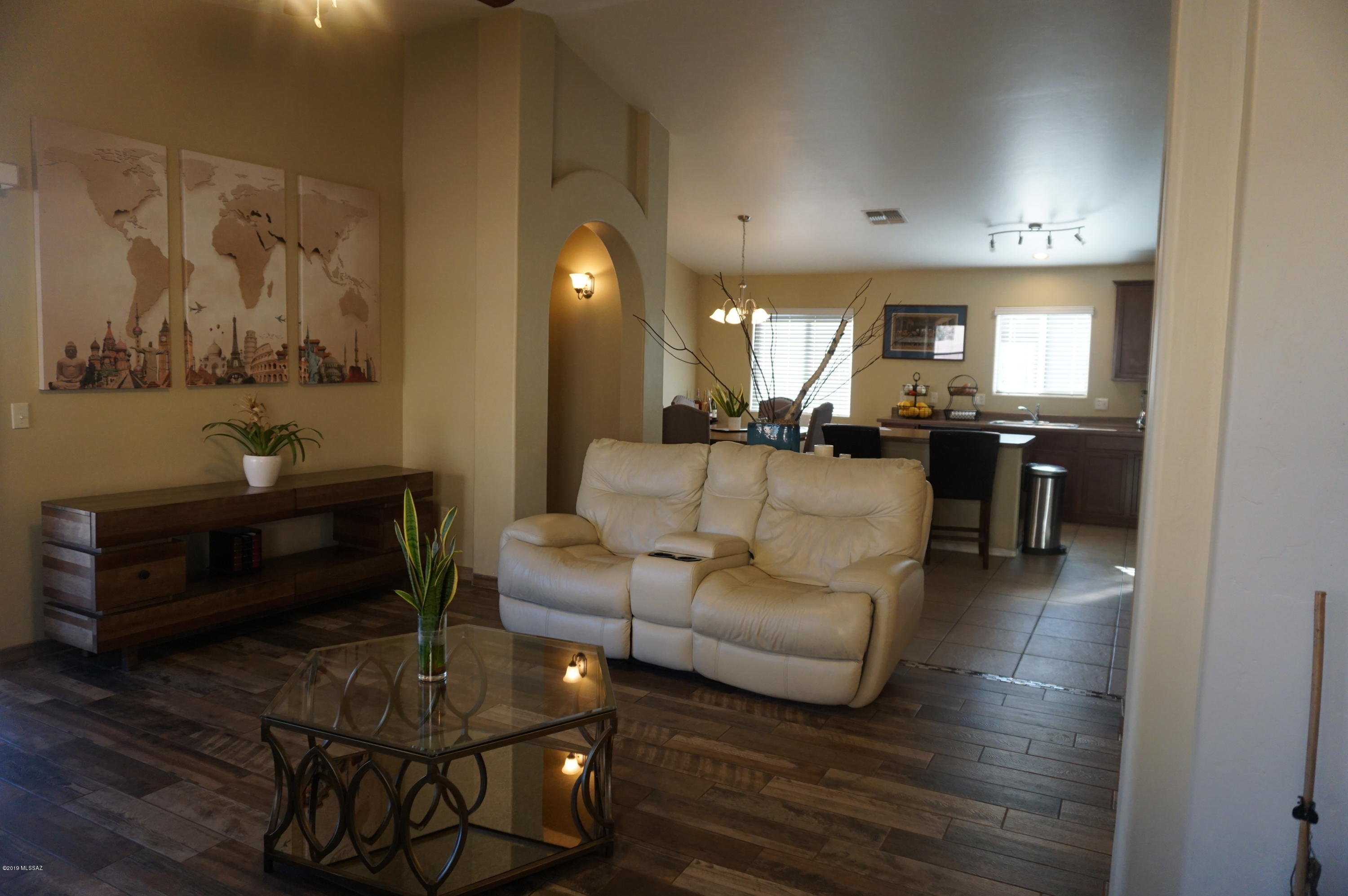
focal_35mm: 24
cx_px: 674
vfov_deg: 53.0
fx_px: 898
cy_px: 448
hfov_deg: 73.8
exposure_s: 1/160
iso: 800
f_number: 4
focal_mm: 16
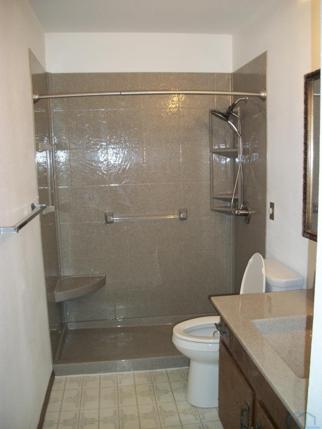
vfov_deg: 56.8
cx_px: 161
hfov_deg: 44.2
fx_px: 397
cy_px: 214
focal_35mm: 32
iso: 160
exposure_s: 1/30
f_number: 2.9
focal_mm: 5.7
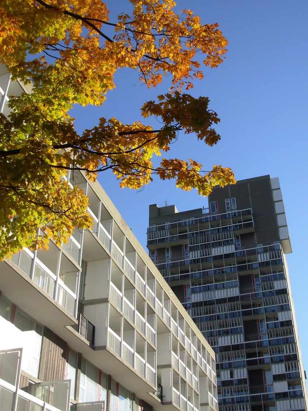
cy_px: 206
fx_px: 534
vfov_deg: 42.1
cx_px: 154
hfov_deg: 32.2
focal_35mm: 45
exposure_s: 1/813
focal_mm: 7.5
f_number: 3.1
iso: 50
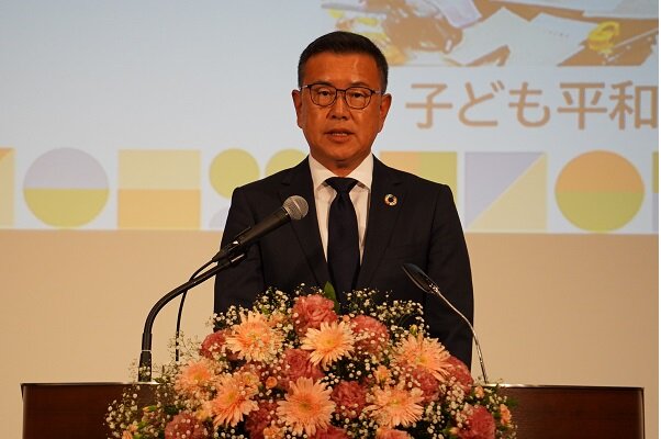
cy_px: 220
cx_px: 330
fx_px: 5502
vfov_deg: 4.6
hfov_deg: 6.9
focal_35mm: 300
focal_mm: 300
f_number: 7.1
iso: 3200
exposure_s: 1/200
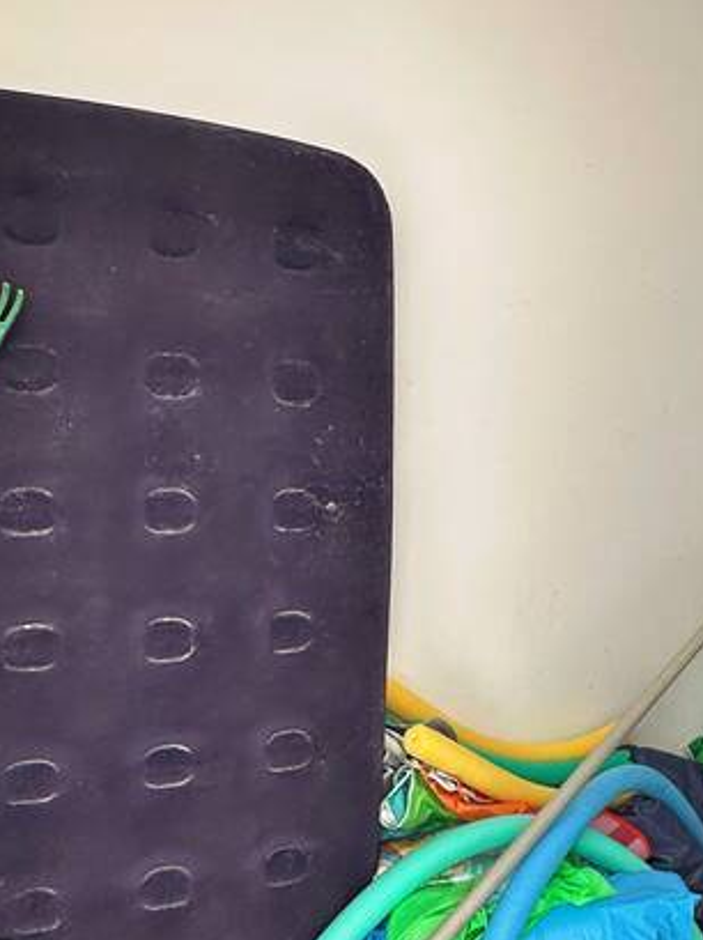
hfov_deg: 37.5
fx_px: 1003
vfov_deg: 50.2
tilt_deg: -7.9
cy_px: 496
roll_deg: -5.4
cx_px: 542
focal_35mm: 37
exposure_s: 1/99
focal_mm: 2.22
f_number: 2.2
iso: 160
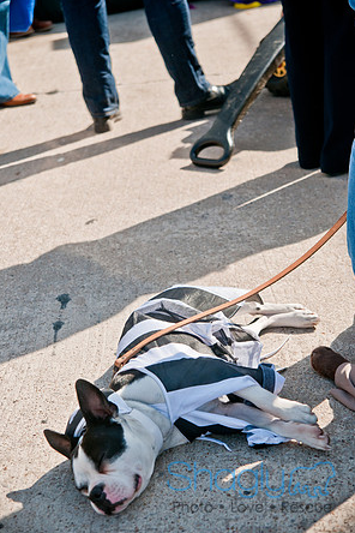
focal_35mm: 76
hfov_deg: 17.9
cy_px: 266
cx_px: 177
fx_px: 1124
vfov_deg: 26.7
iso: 200
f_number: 3.5
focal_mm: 50
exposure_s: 1/1600
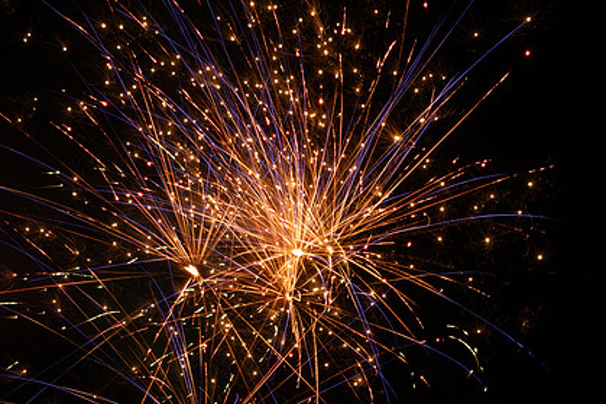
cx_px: 226
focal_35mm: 97
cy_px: 254
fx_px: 1632
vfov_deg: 14.1
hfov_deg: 21.0
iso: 200
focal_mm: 70
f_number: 11
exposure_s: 3.5
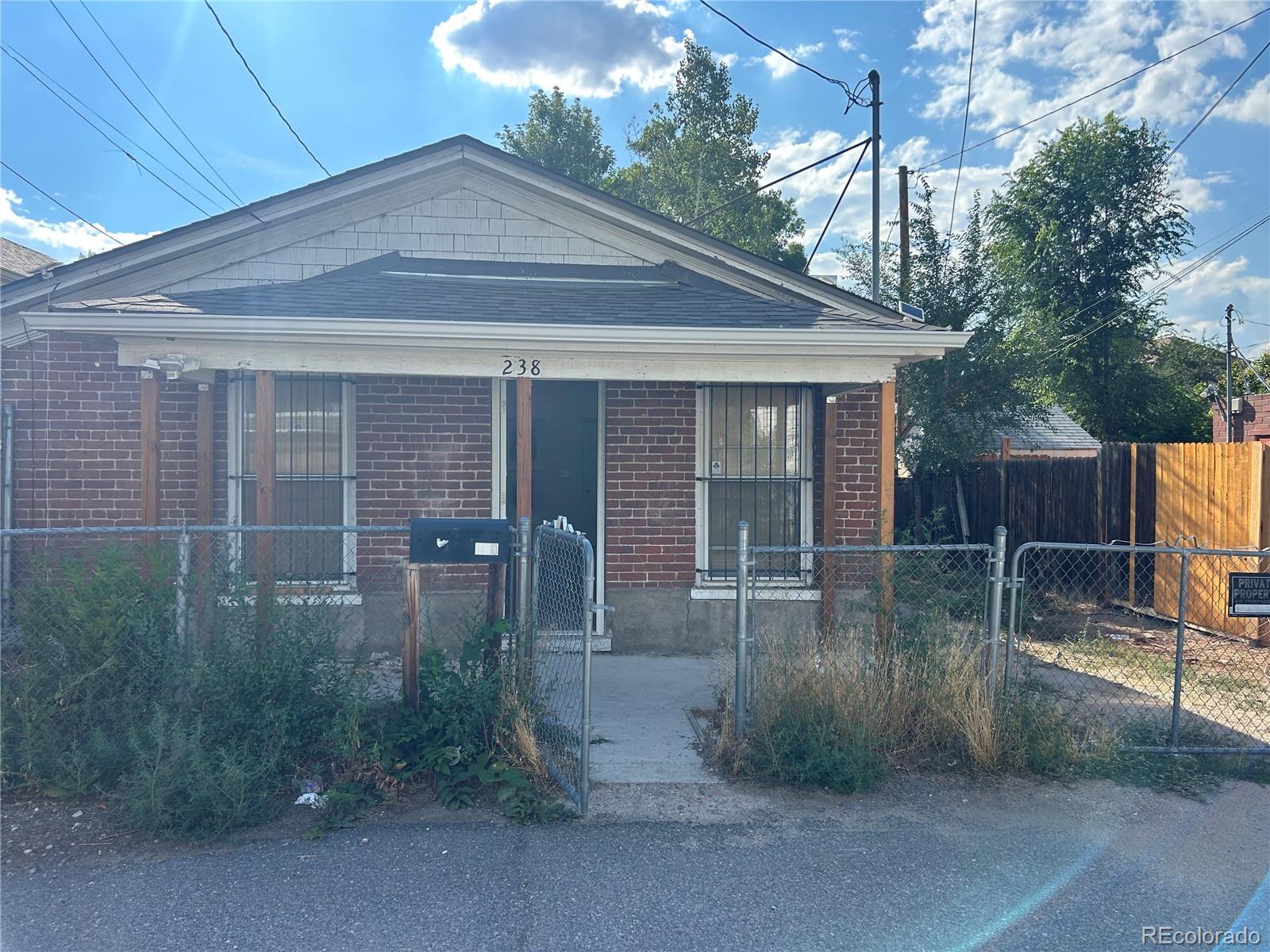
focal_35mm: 26
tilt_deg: -1.1
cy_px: 476
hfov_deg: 67.3
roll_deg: -0.2
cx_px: 635
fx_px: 954
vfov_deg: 53.1
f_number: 1.5
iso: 50
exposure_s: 1/2123
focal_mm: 5.7
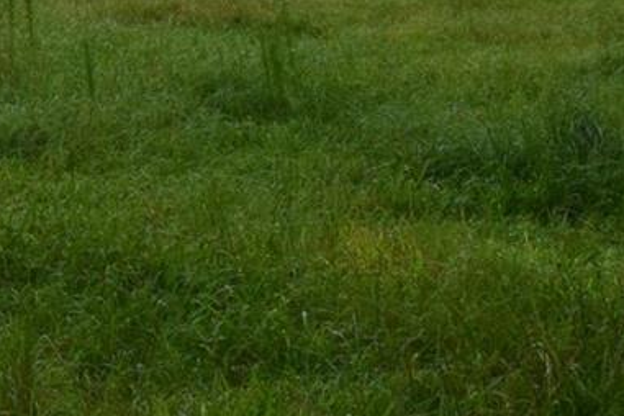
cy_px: -170
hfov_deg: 13.4
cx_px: -303
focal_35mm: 145
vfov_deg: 9.3
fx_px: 2513
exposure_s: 1/320
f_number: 11
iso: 400
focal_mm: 18
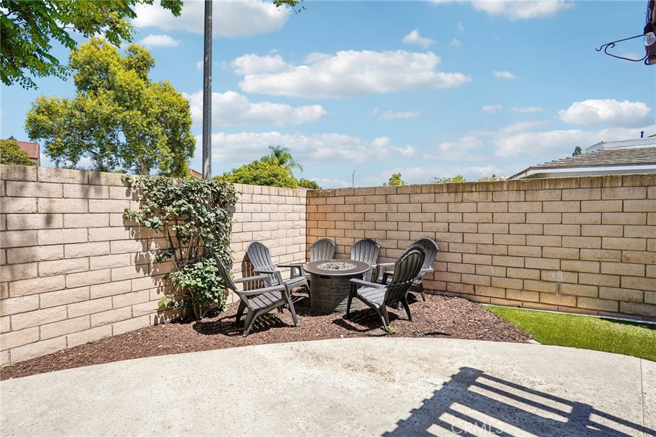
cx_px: 328
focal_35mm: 16
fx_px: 291
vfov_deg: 73.7
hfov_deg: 96.8
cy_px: 218
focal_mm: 16
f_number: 8
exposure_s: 1/800
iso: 400
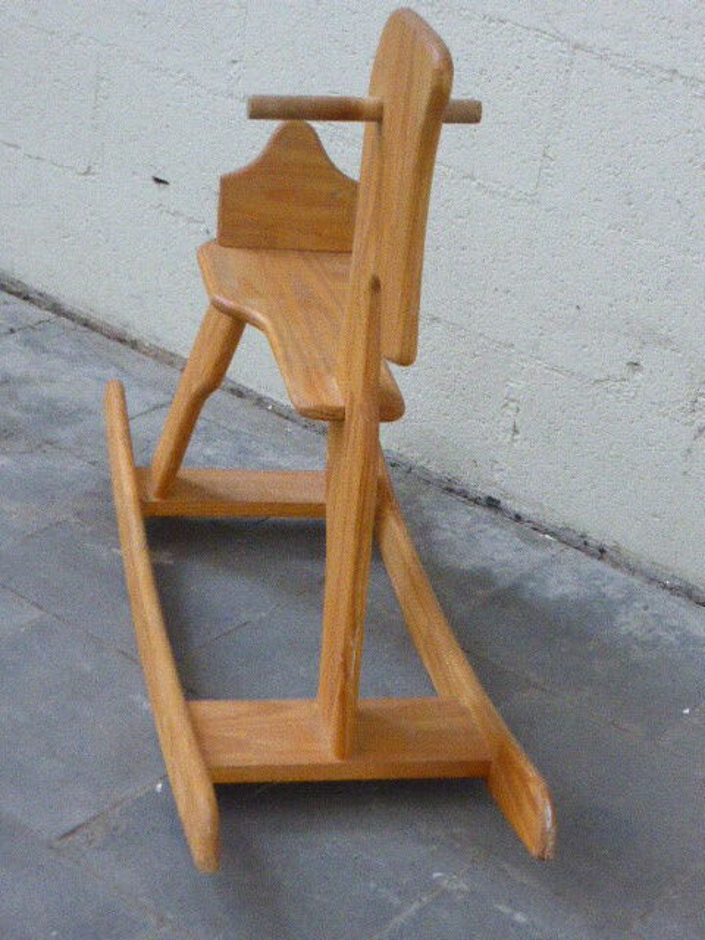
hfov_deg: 18.7
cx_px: 352
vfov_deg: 24.7
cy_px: 470
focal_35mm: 79
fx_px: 2145
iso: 1600
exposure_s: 1/80
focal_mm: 13.3
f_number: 5
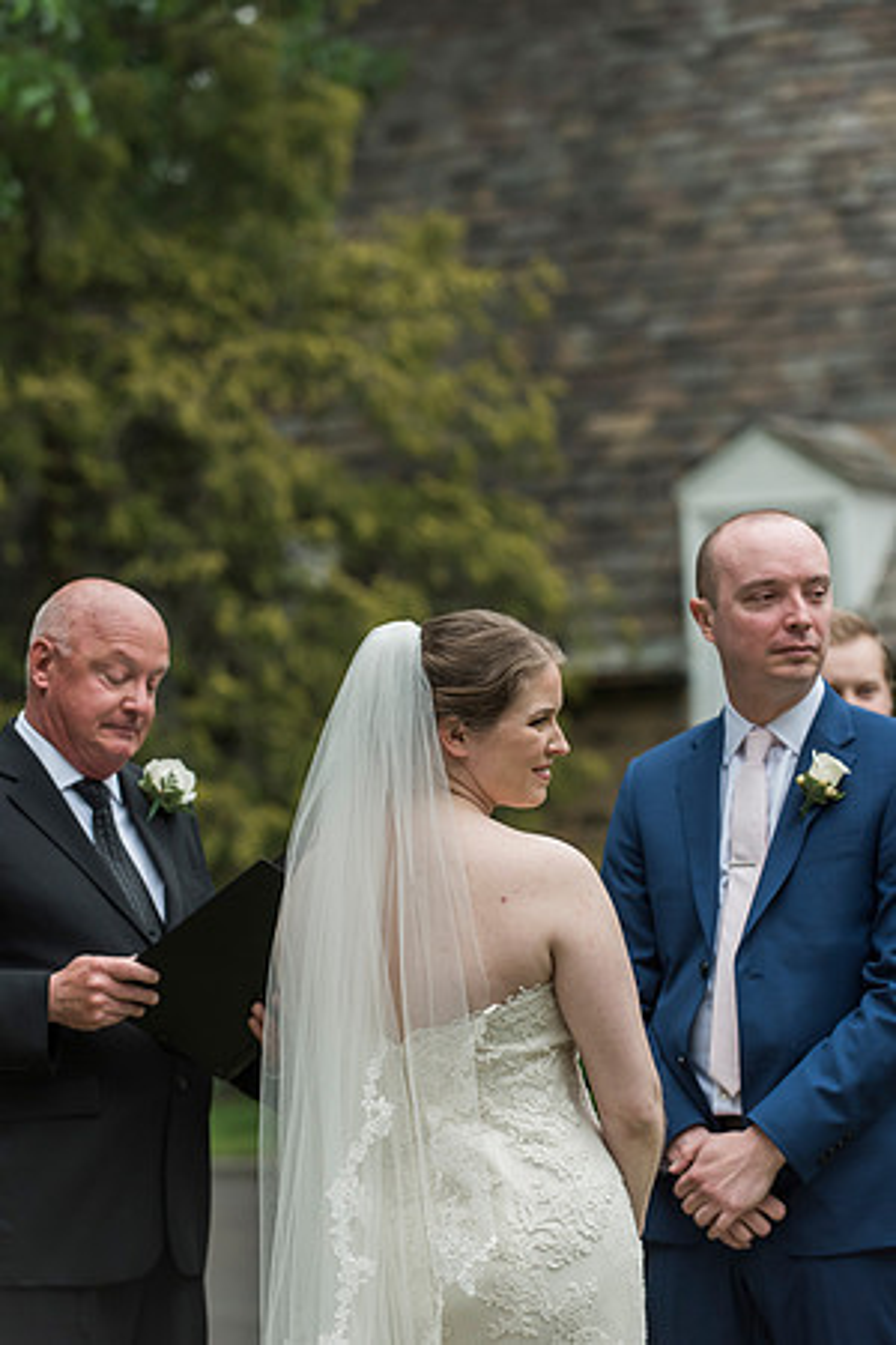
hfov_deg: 11.4
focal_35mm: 120
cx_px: 448
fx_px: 4480
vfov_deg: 17.1
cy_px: 672
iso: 800
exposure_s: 1/1250
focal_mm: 120
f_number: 4
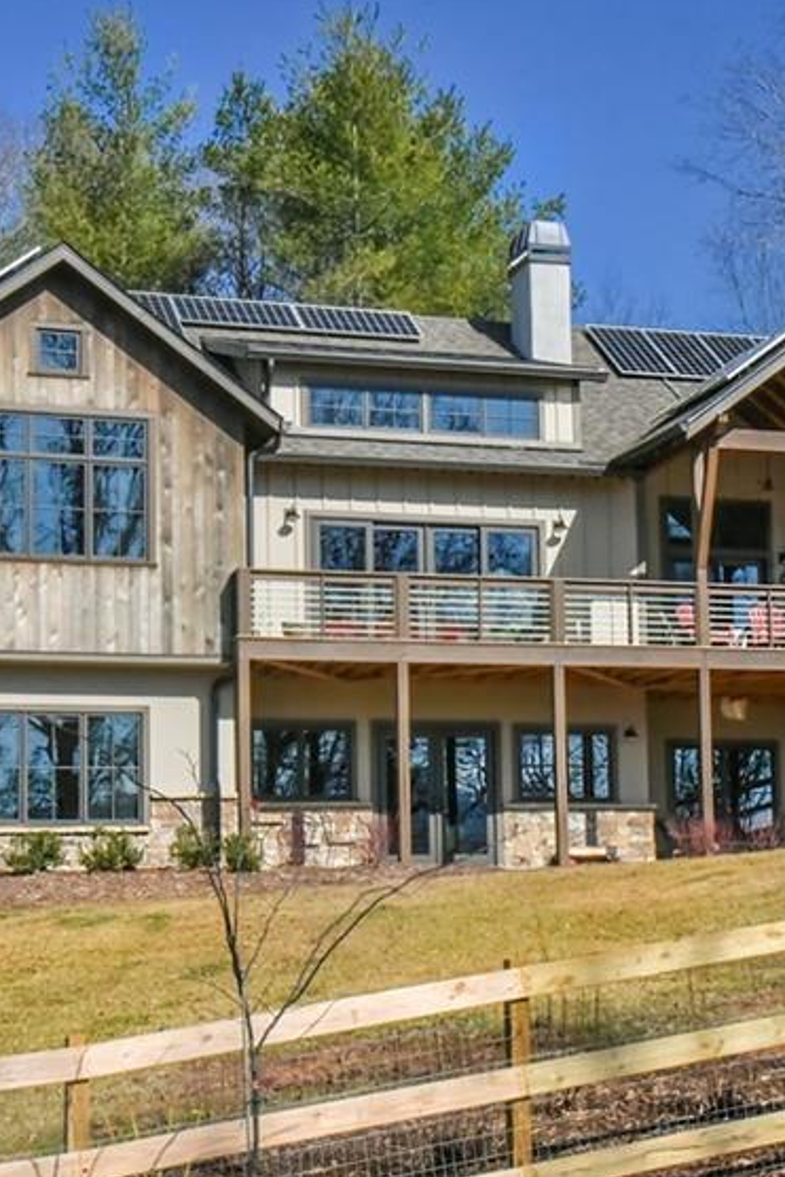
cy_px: 674
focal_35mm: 81
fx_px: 2648
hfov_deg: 16.8
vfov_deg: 25.0
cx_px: 554
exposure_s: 1/1000
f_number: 22
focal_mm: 44
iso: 4000
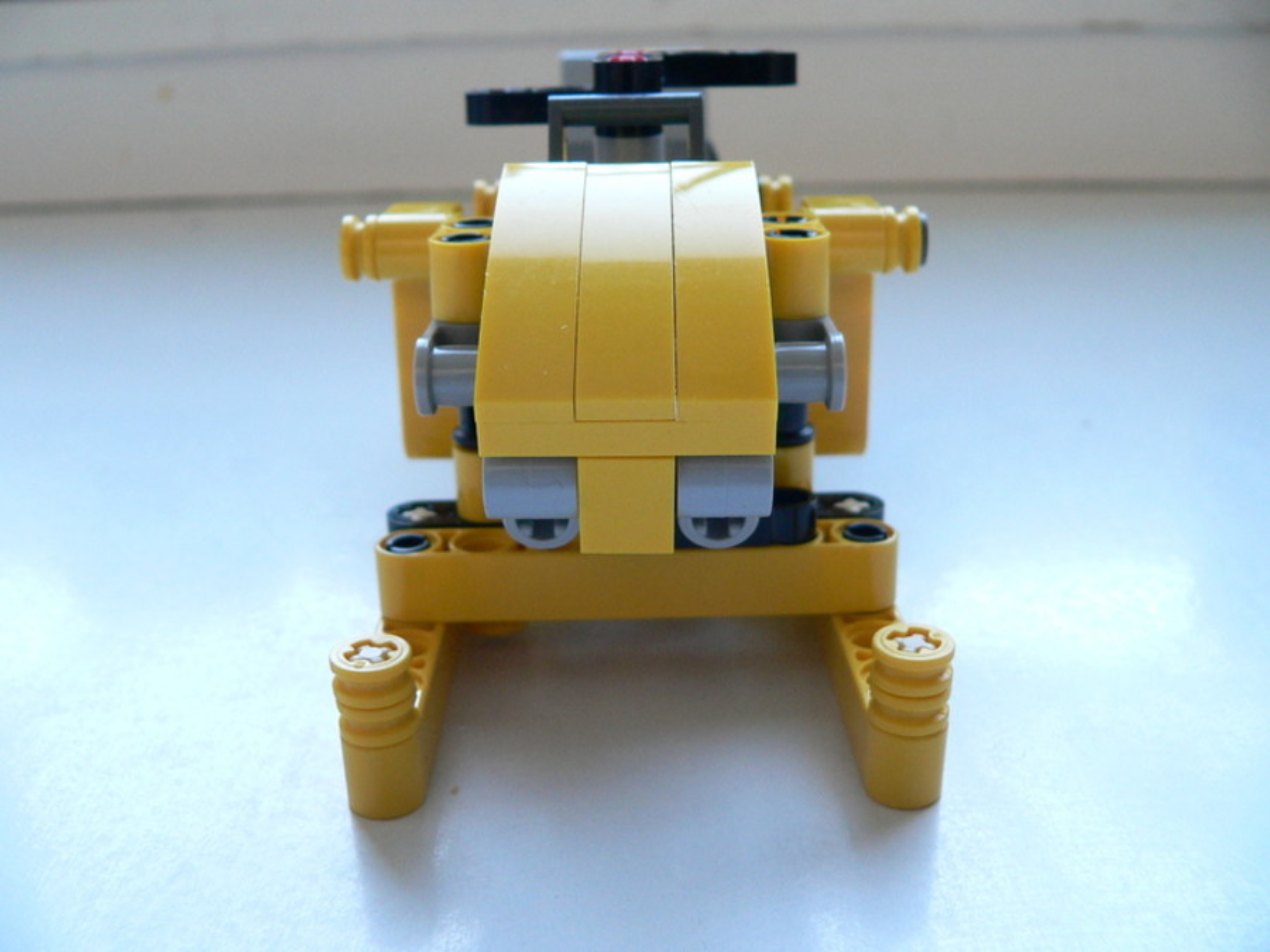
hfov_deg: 51.4
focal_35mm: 36
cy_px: 476
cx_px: 635
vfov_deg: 39.7
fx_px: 1321
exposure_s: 1/30
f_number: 2.8
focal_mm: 6
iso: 200
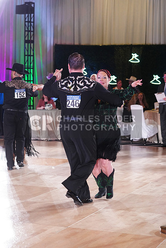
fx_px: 560
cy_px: 124
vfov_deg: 25.1
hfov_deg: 16.9
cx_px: 83
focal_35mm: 81
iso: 2500
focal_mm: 81
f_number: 4
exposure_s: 1/320
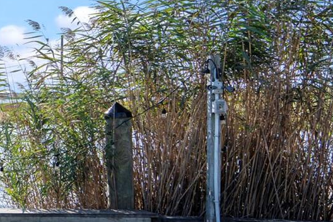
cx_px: -296
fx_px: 573
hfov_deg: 20.4
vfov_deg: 21.9
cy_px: 119
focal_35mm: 62
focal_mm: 16
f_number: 5.6
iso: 64
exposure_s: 1/200
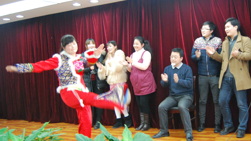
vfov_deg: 27.1
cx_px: 167
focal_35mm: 44
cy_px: 75
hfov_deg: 45.7
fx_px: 293
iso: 1250
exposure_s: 1/30
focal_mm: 20
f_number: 3.8
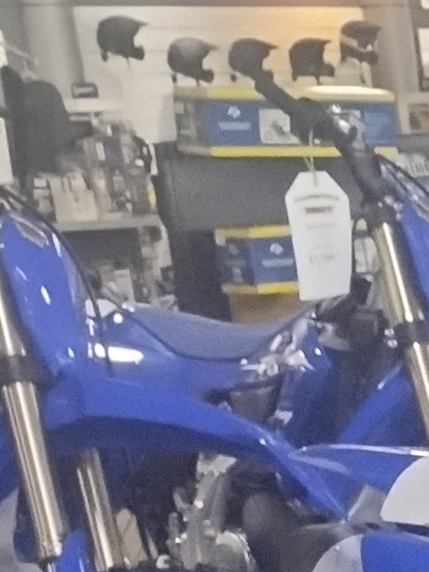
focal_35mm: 163
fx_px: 2692
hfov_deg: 7.8
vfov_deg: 11.1
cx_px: 1310
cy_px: 1126
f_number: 1.7
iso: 184
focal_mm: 4.71
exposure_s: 1/40
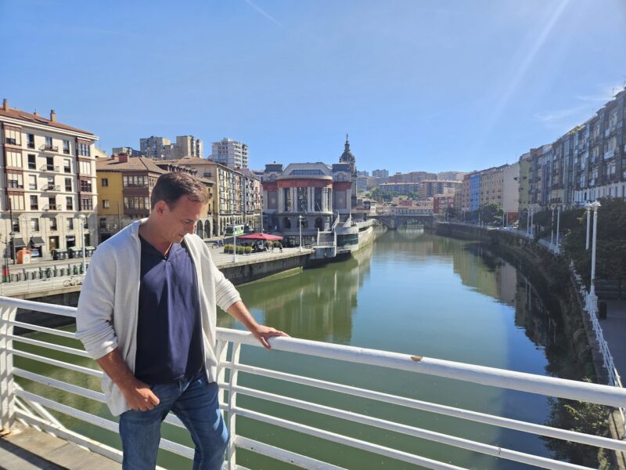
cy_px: 235
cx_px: 313
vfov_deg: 58.9
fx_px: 416
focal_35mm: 23
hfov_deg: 73.9
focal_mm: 5.4
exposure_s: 1/873
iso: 25
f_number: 1.8
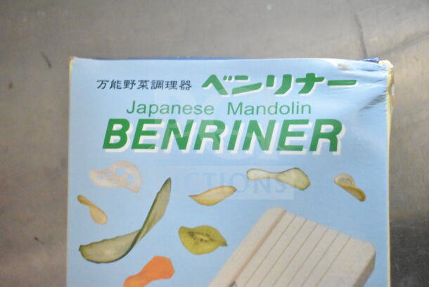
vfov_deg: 26.5
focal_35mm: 51
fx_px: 608
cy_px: 144
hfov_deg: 38.9
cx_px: 214
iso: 22800
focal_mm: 34
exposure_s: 1/50
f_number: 4.5
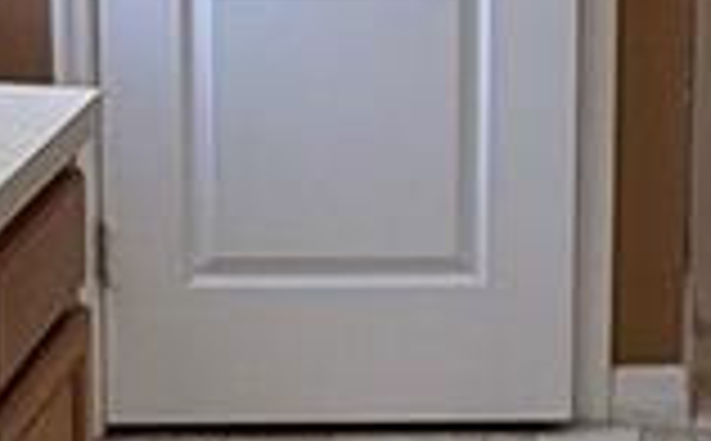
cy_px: -144
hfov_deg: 18.1
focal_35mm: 113
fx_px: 2185
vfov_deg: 11.2
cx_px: 22
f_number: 2.2
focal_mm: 2.22
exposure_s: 1/138
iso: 80
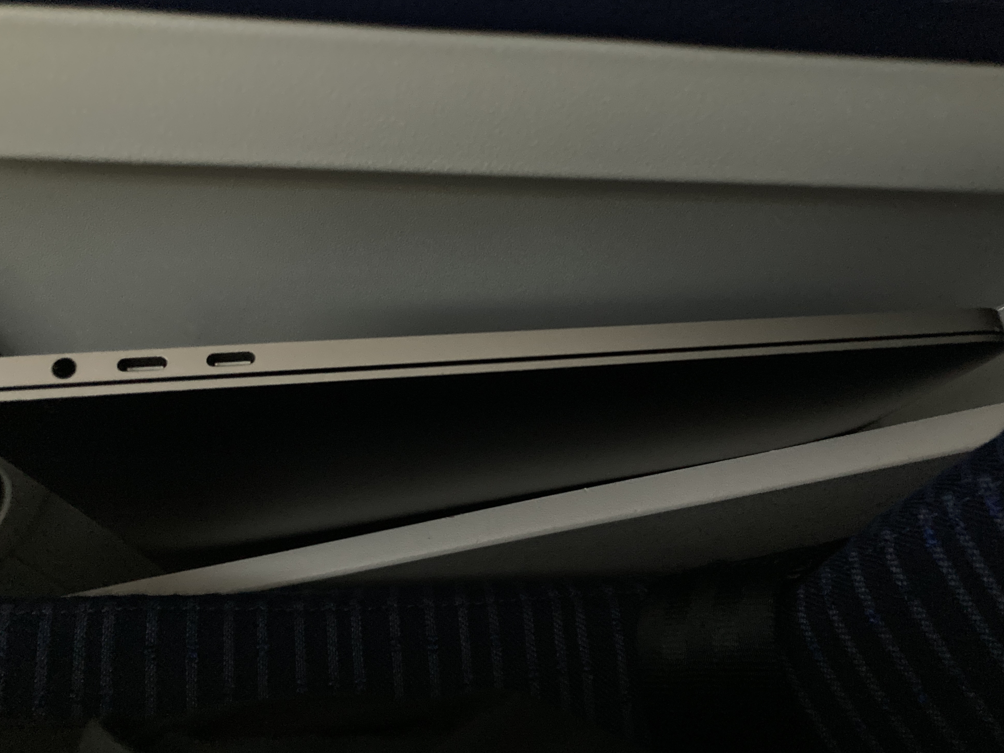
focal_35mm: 29
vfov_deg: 48.2
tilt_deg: -57.5
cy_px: 372
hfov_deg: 61.7
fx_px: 841
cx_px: 508
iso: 1250
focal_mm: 3.99
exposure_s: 1/15
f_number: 1.8
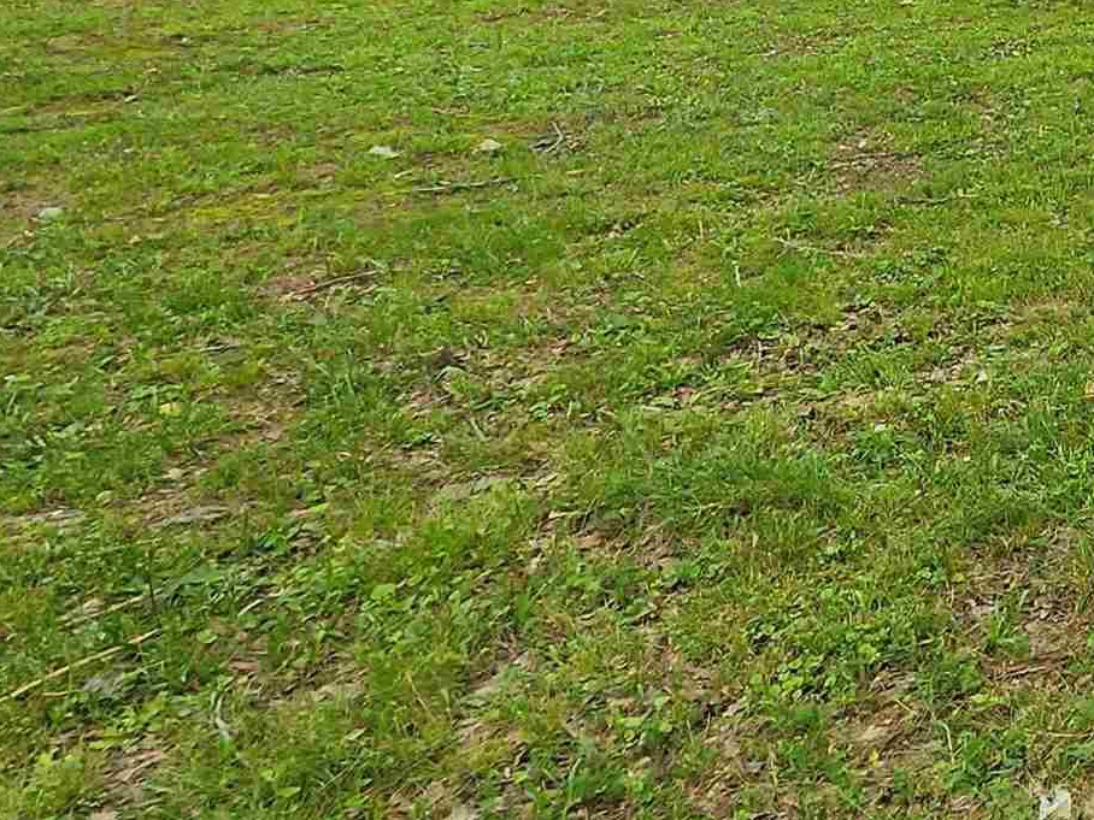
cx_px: 1607
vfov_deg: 29.6
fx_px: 1391
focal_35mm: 44
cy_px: -79
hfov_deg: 28.9
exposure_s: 1/375
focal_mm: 2.2
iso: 50
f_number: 2.2
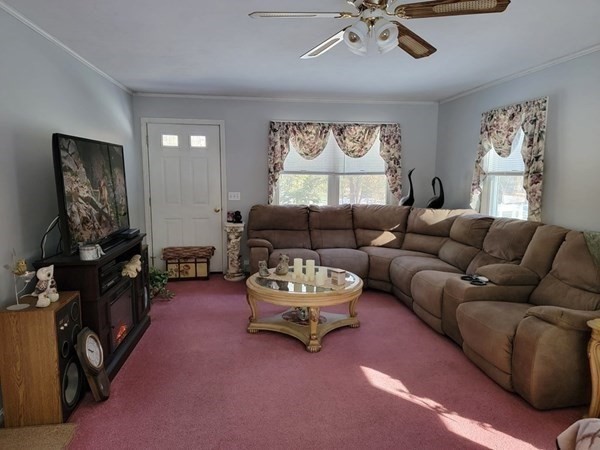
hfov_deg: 71.6
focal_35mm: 24
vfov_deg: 56.8
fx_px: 416
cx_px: 300
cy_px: 225
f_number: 1.8
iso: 320
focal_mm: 6.7
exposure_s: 1/120
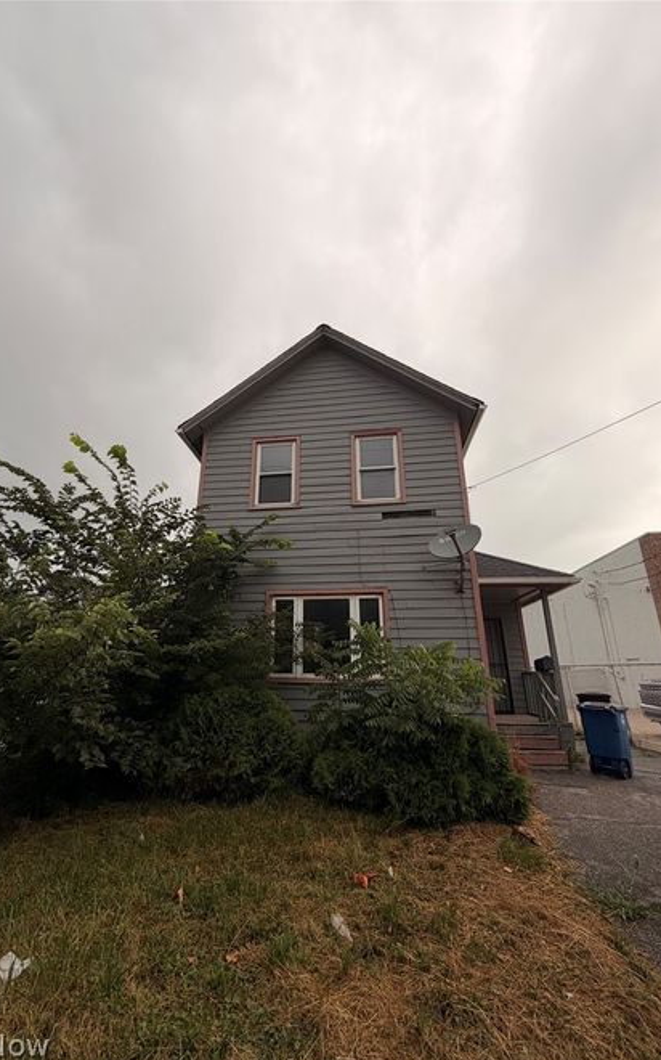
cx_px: 306
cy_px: 534
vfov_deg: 101.5
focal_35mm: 15
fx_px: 433
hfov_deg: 74.6
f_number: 2.2
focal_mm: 2.22
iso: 64
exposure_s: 1/416
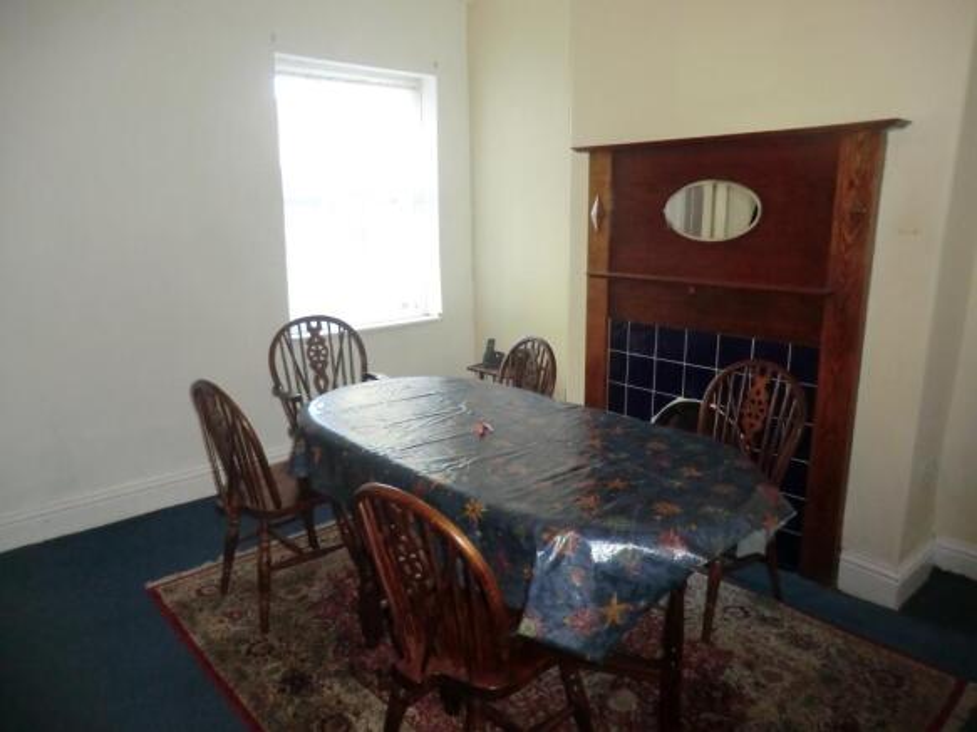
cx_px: 488
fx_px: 677
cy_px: 366
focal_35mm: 24
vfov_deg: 56.8
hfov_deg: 71.6
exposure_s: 1/60
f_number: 3.2
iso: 400
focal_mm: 4.3
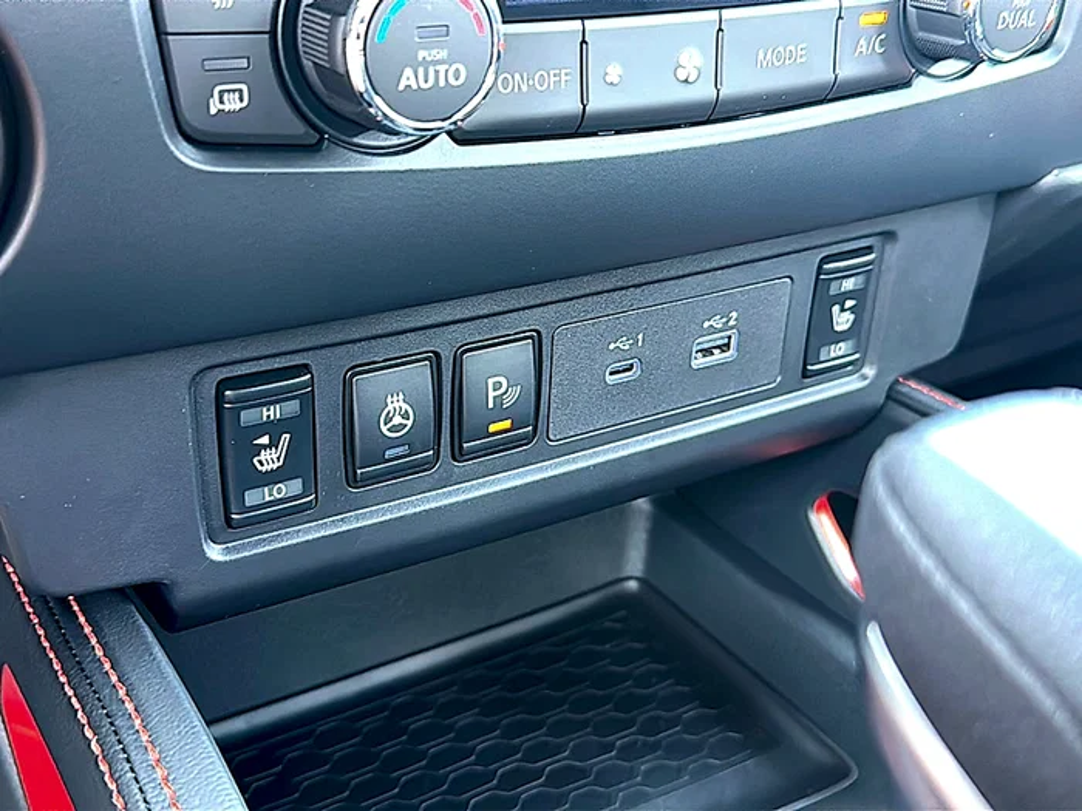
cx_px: 541
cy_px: 406
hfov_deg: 55.4
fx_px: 1031
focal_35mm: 33
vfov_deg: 42.9
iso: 250
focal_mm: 6.86
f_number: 1.78
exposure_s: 1/43
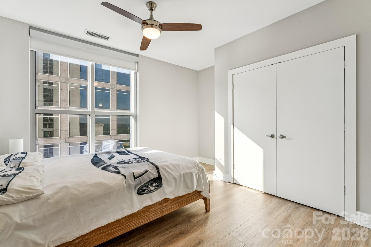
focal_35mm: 16
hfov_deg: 96.4
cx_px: 186
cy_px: 124
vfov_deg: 73.4
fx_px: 166
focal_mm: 16.1
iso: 100
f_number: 9
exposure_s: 1/25
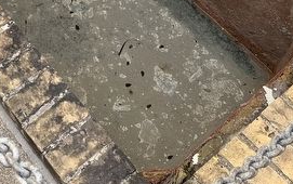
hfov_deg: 26.1
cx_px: 2
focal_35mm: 75
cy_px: -108
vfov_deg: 15.7
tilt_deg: -45.2
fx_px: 600
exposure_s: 1/745
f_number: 1.78
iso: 80
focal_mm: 6.86
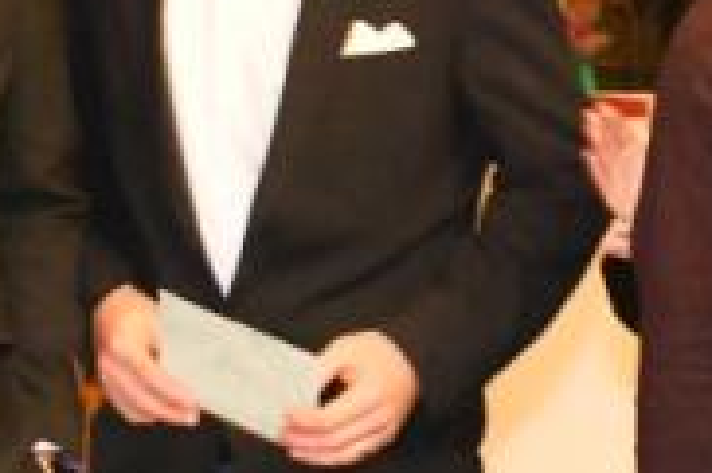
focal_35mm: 198
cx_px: 732
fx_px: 3912
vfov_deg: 6.9
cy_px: 168
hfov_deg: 10.3
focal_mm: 30
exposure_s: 1/60
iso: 20000
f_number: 7.1
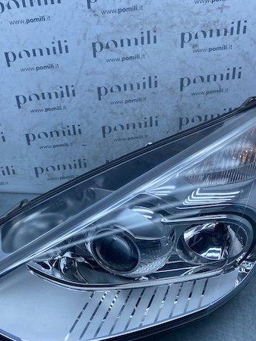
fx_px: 365
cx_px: 106
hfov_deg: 38.5
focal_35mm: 37
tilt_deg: -37.3
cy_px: 194
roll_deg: -7.4
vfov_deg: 50.0
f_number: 1.8
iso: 32
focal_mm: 4.25
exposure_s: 1/1232
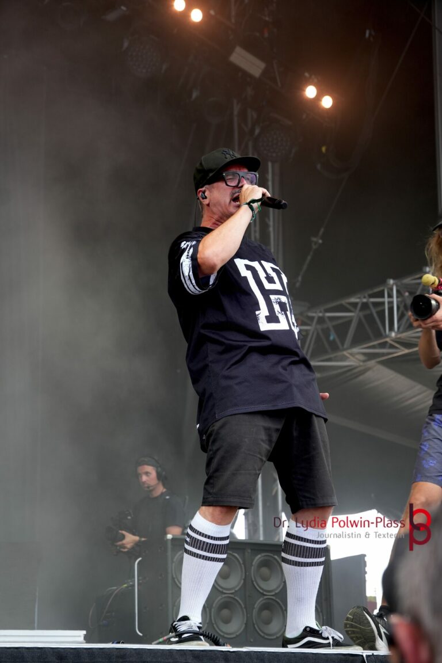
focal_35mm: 98
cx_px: 221
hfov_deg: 14.0
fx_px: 1795
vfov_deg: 20.9
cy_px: 332
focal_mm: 65
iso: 200
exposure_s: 1/160
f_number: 5
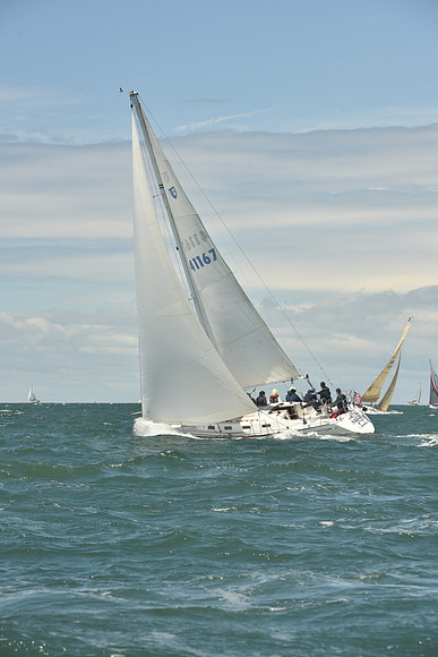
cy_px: 328
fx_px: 2827
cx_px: 219
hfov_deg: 8.9
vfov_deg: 13.2
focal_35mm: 155
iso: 320
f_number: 13
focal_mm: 155
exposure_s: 1/800
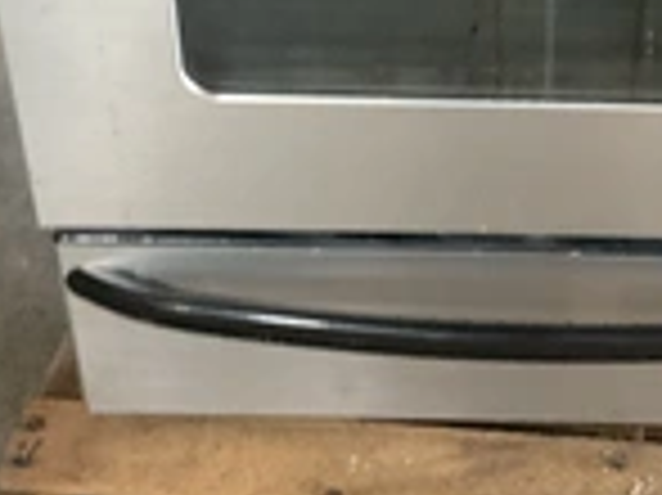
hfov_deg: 24.4
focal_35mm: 79
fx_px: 1510
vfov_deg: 17.6
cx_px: 509
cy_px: -126
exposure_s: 1/30
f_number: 1.8
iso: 500
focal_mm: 3
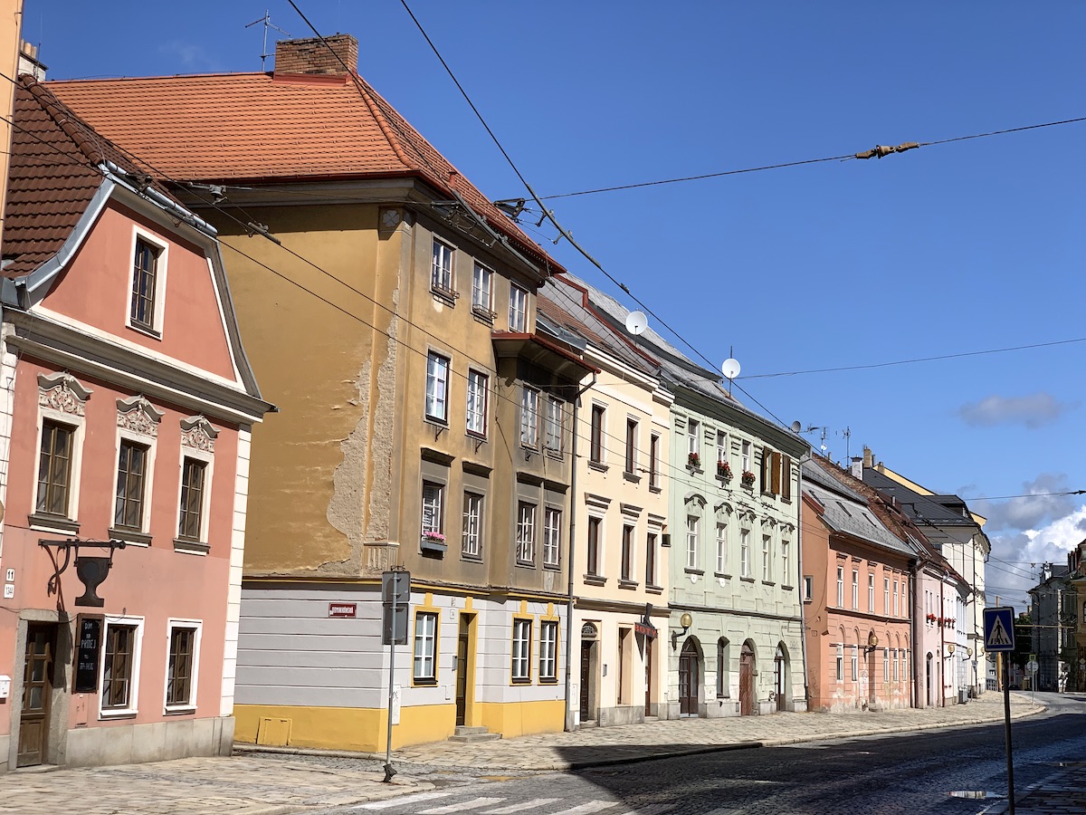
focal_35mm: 52
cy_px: 408
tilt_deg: +7.8
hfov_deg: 36.8
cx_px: 543
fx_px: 1631
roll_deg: +0.7
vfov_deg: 28.0
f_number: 2.4
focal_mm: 6
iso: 16
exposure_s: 1/1776
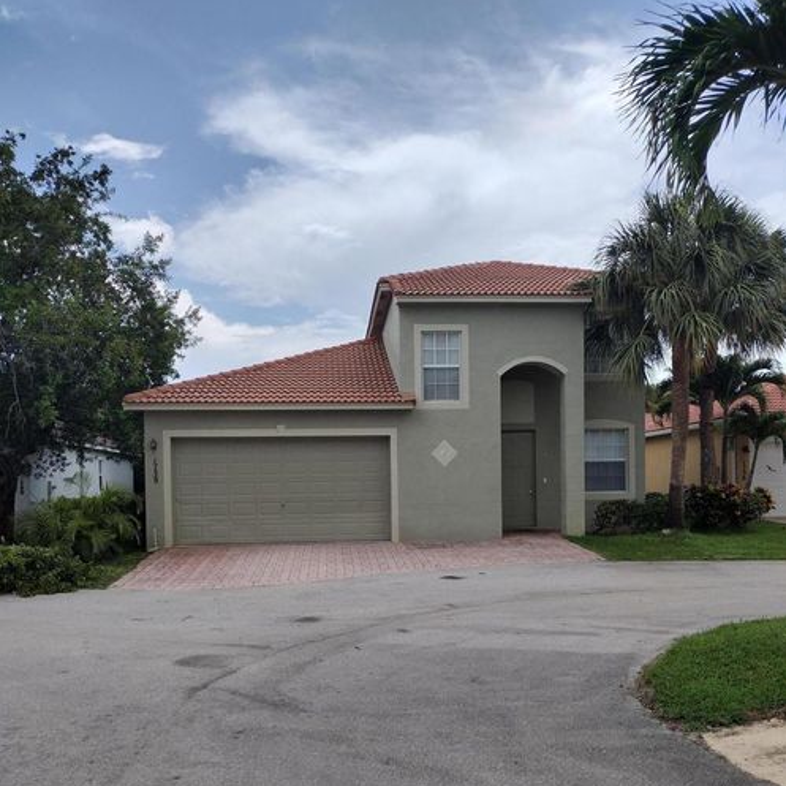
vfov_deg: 50.5
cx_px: 394
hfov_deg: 51.1
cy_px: 497
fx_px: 822
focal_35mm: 32
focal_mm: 4.71
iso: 100
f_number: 1.7
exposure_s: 1/4435
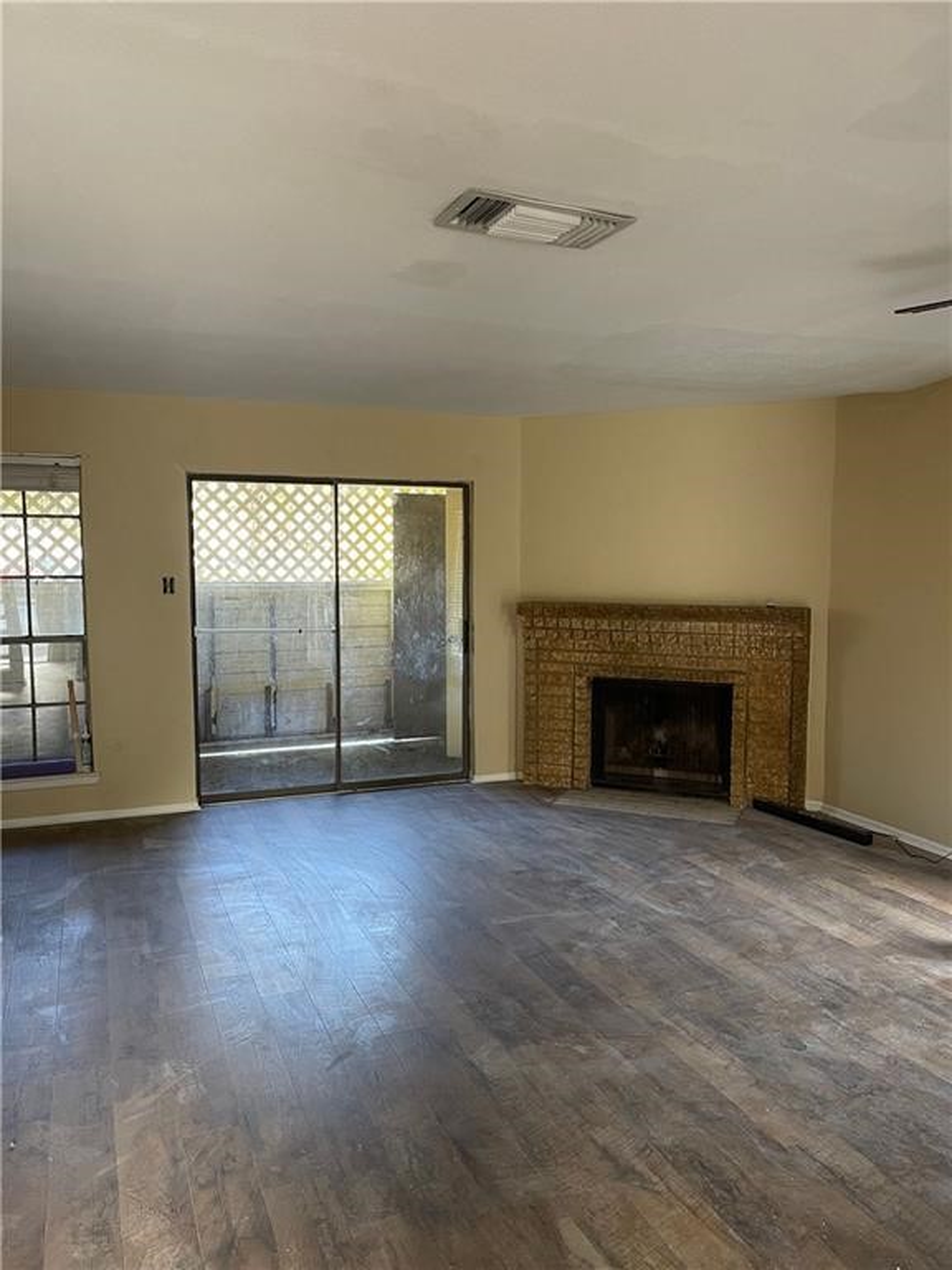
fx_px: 953
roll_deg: +0.1
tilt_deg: -5.8
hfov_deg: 53.1
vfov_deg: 67.3
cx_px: 476
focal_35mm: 26
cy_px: 635
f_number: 1.6
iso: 200
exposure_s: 1/60
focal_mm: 5.1
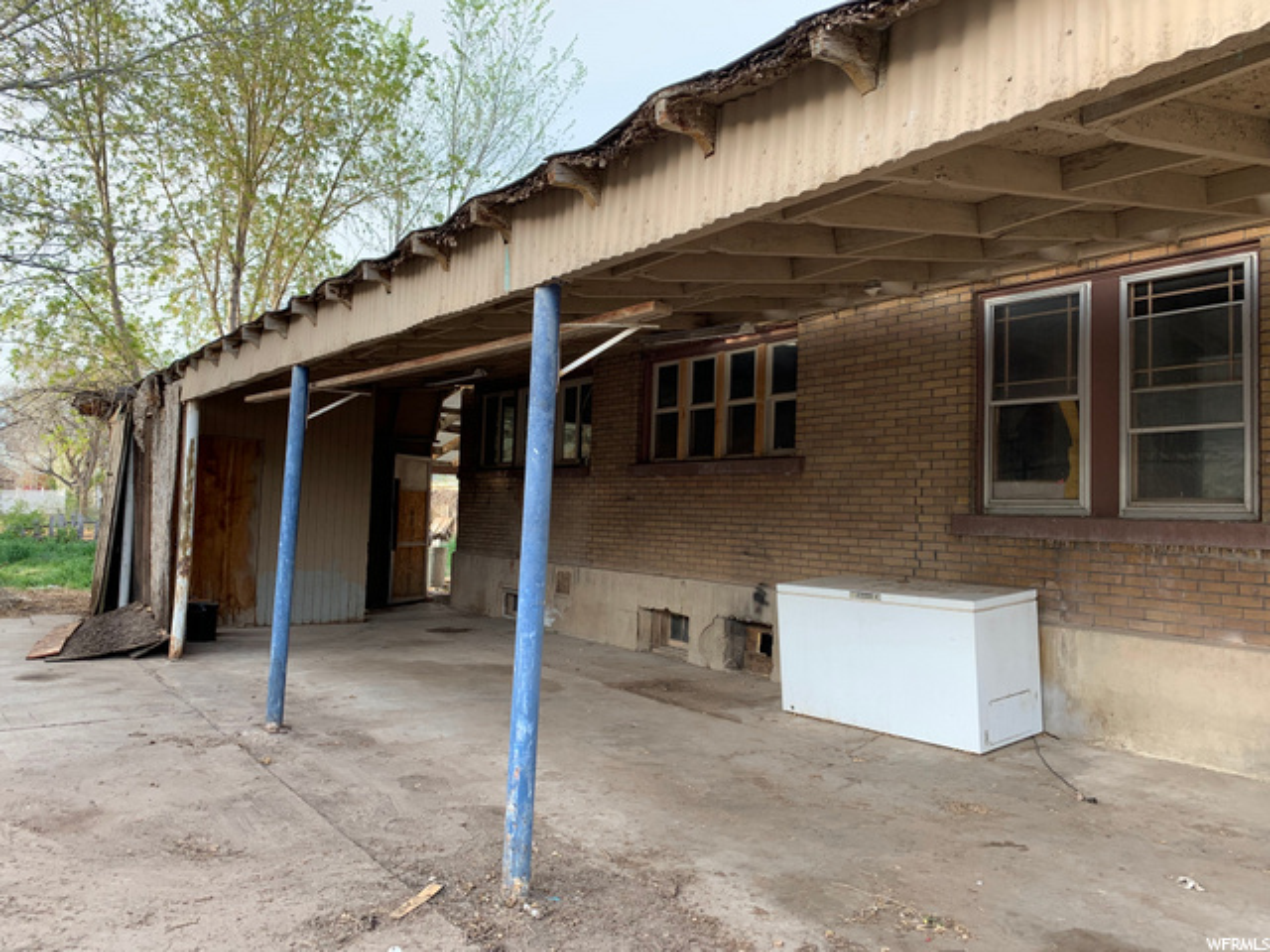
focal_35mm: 26
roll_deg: -1.7
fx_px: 954
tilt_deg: +4.0
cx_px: 635
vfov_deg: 53.1
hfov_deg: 67.3
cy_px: 476
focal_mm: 4.25
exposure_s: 1/135
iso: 25
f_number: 1.8
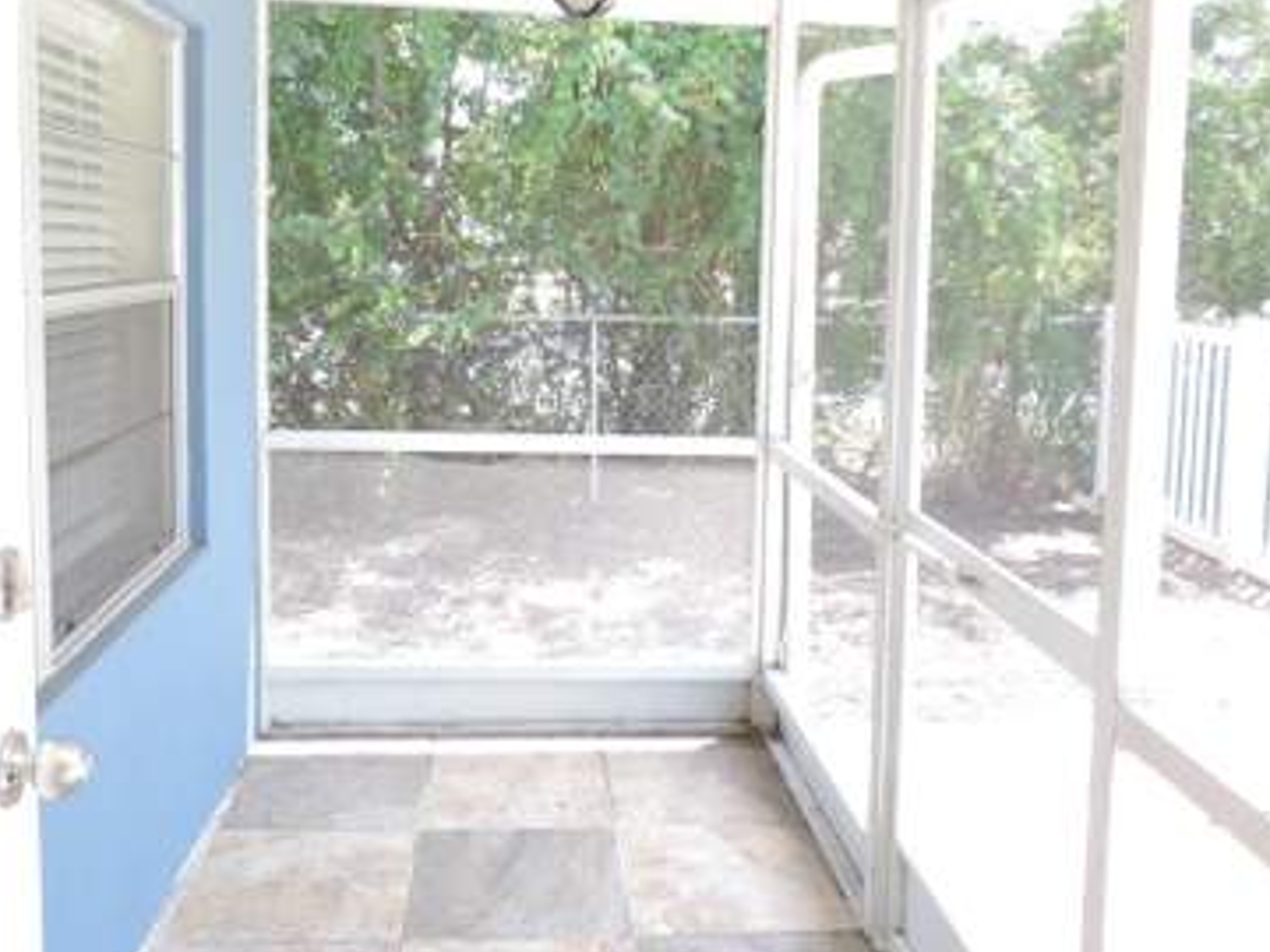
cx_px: 610
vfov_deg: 43.7
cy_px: 346
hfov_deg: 56.8
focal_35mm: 32
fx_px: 1174
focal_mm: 4.3
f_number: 3
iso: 80
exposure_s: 1/30
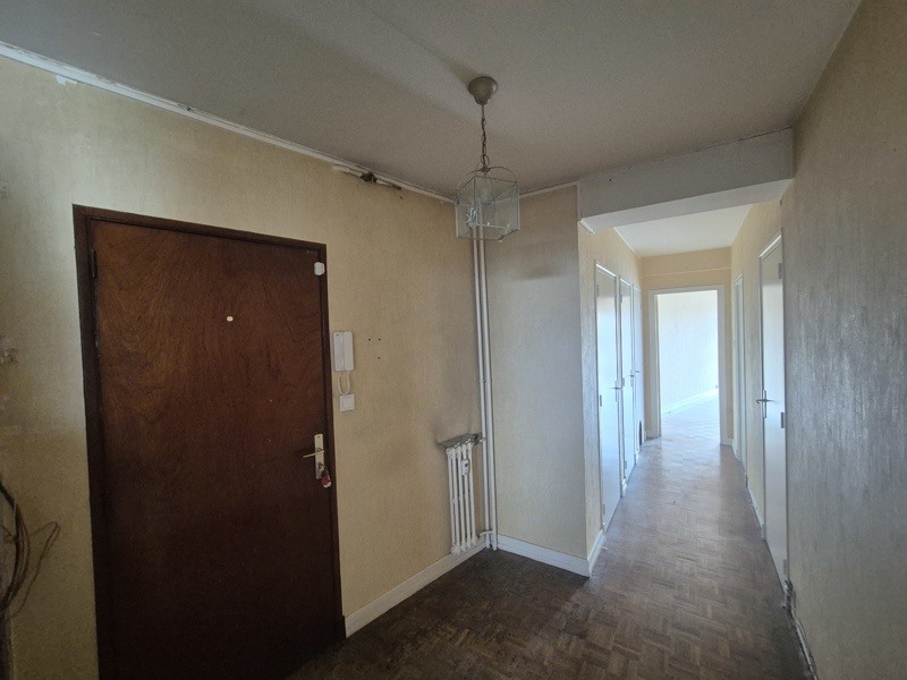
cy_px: 340
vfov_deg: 89.9
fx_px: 341
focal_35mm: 13
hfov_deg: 106.2
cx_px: 454
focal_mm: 2.2
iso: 800
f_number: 2.2
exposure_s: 1/50
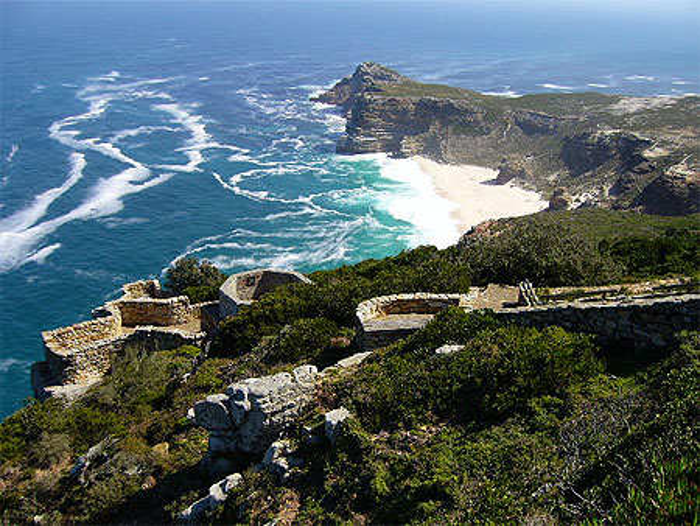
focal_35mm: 35
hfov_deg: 52.6
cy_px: 263
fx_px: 708
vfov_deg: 40.7
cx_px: 350
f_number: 5.6
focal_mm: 5.8
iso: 64
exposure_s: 1/250
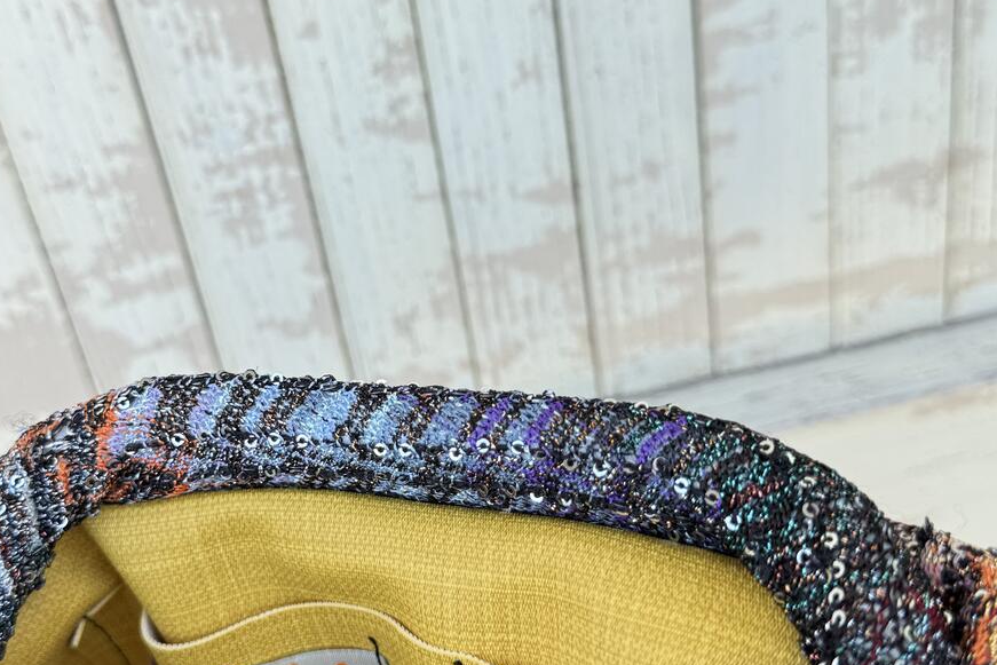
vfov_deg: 31.2
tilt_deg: -36.2
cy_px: 309
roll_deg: +11.0
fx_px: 1191
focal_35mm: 43
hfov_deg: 45.3
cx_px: 415
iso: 80
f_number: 1.78
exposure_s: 1/399
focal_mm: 6.76
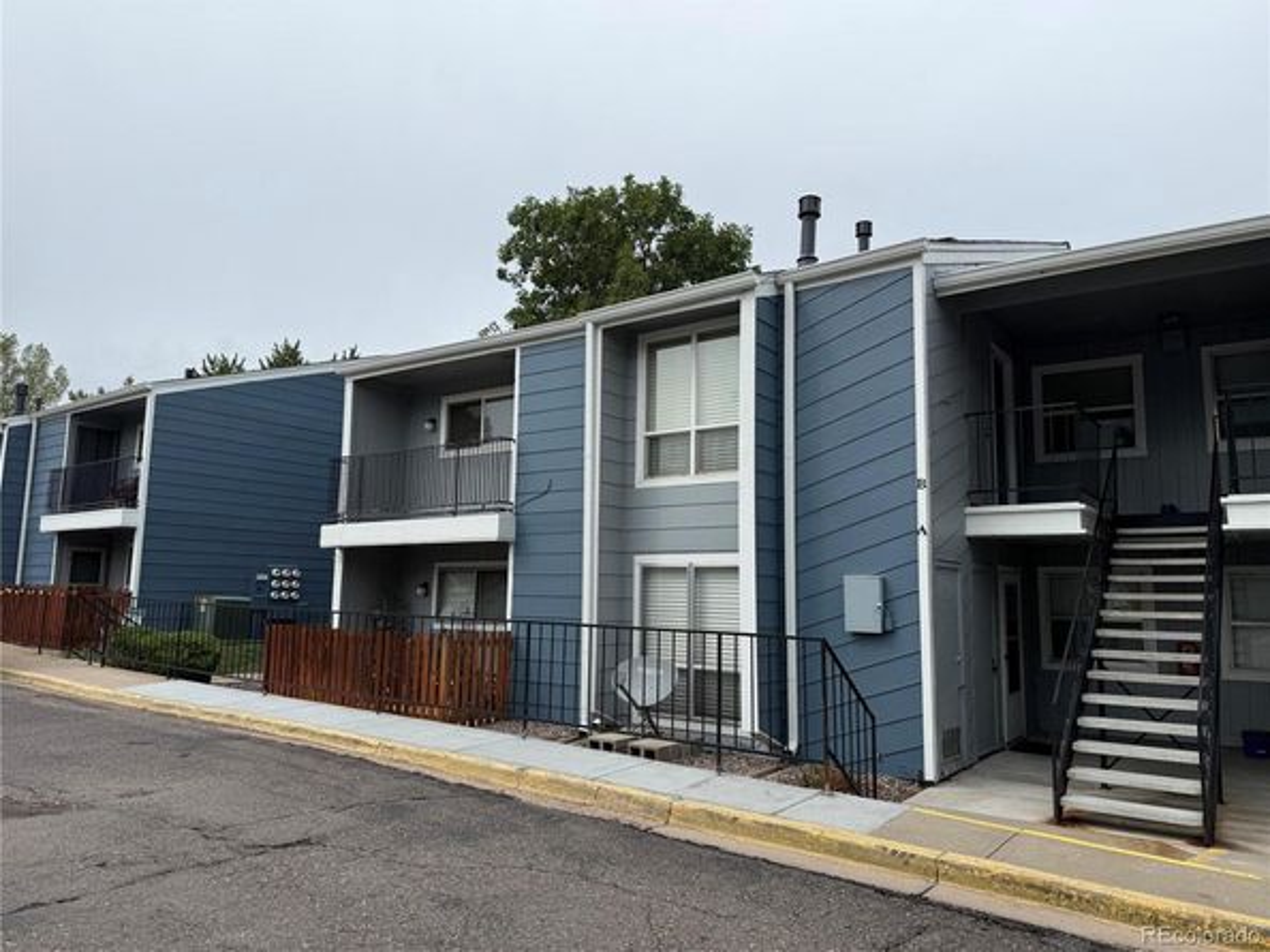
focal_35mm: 24
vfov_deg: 56.8
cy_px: 476
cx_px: 635
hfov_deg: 71.6
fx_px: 880
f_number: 1.78
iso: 80
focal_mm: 6.76
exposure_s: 1/4405
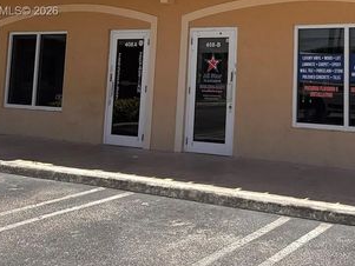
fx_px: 523
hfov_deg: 36.1
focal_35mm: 51
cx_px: 289
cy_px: 12
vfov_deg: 27.3
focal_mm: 6.86
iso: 80
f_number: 1.78
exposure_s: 1/2660
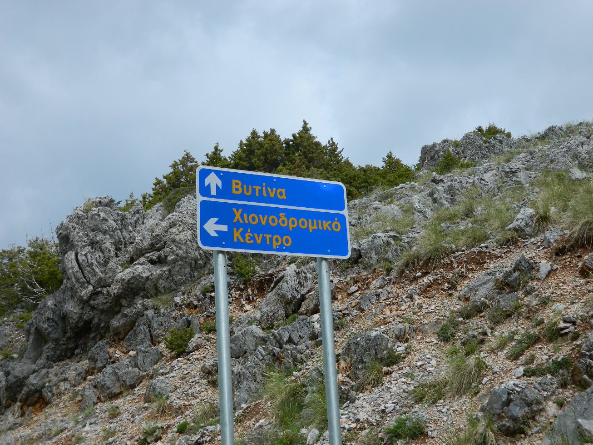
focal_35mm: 57
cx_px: 296
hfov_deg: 33.8
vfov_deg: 25.7
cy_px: 222
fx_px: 976
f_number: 3.8
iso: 80
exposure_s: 1/500
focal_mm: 10.2
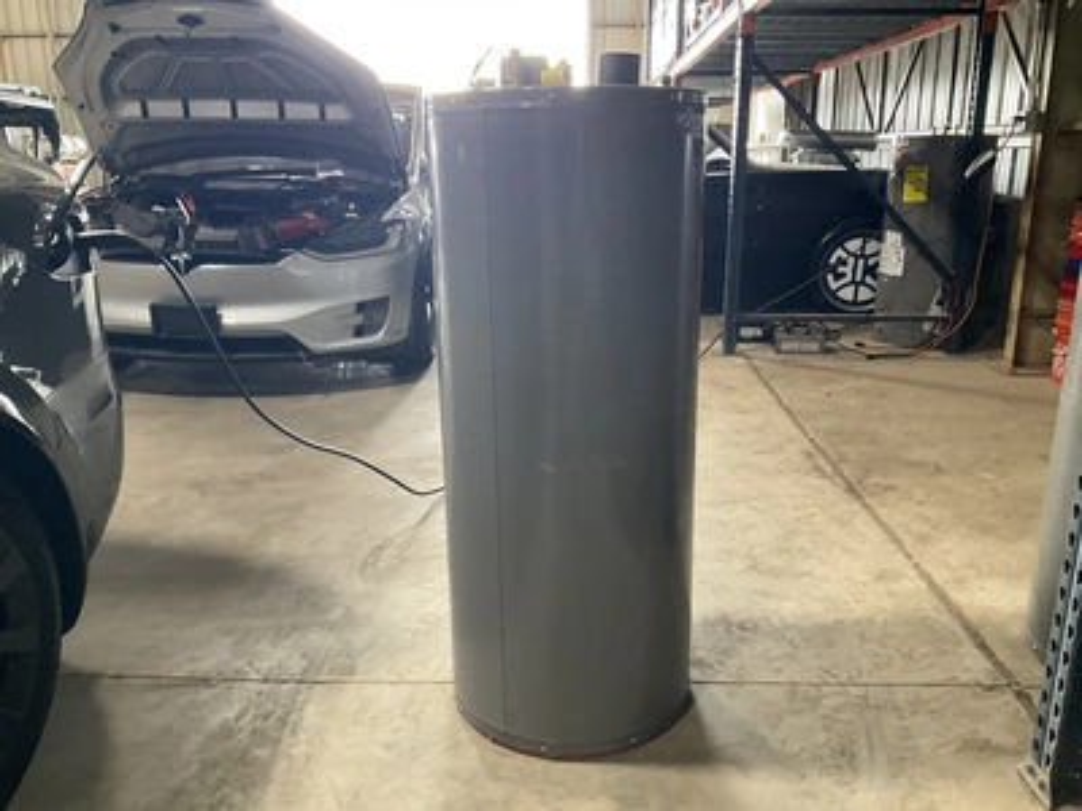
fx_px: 906
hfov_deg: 61.7
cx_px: 541
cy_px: 406
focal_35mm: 29
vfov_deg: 48.2
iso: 160
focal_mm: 3
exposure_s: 1/60
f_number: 1.8
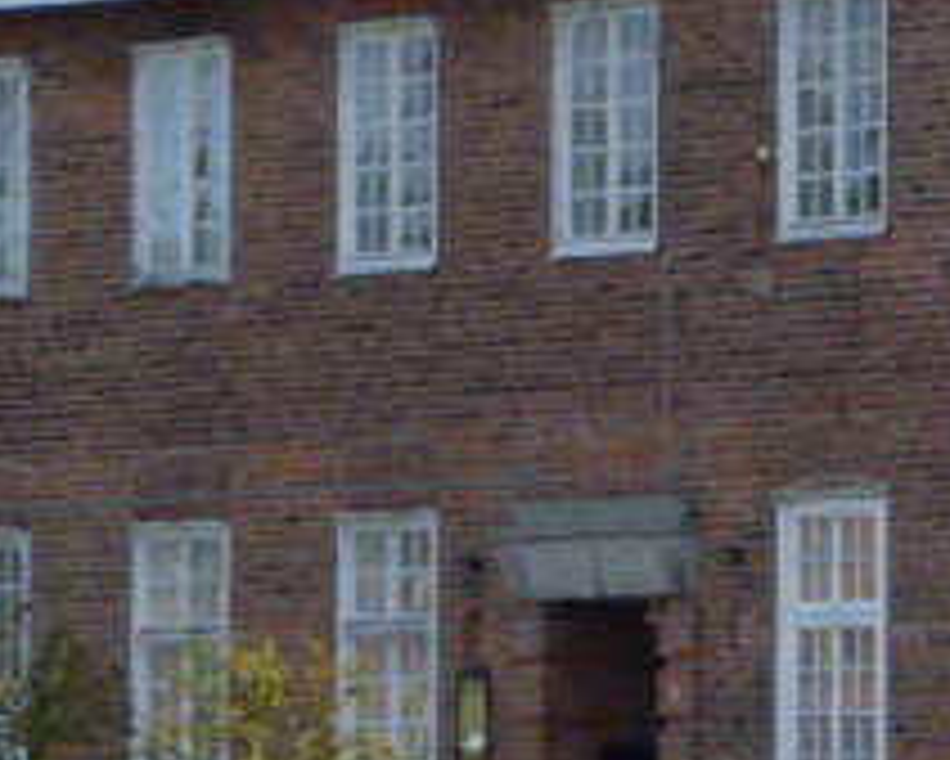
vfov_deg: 2.7
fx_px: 16287
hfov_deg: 3.3
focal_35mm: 579
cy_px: 166
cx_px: 1328
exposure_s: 1/200
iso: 100
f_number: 5.7
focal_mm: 17.4
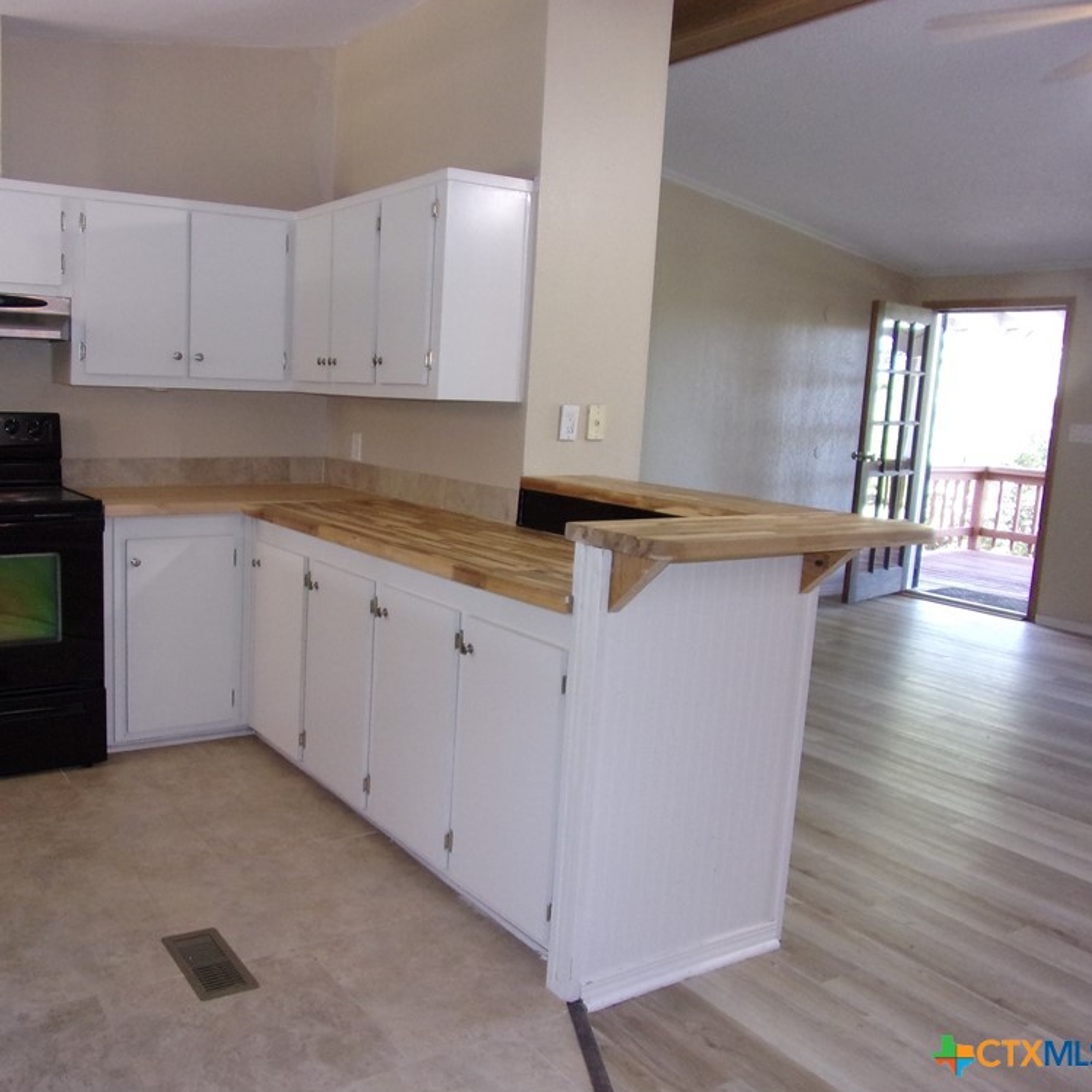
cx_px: 397
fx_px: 1035
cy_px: 547
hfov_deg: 54.9
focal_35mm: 29
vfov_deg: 55.6
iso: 200
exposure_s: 1/34
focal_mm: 4.3
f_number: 3.3
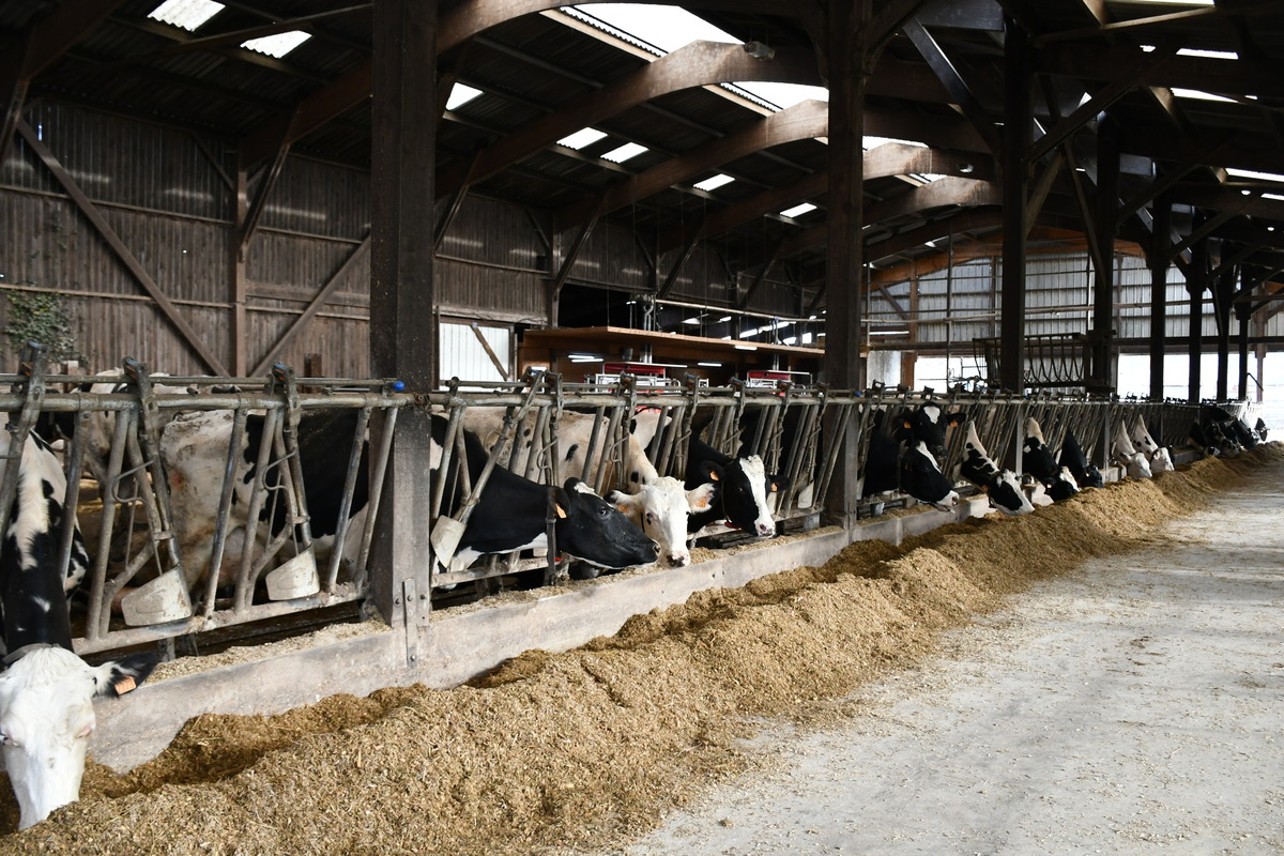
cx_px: 642
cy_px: 428
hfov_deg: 61.9
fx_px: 1070
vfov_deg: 43.6
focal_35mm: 30
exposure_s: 1/160
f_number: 3.5
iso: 800
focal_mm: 20
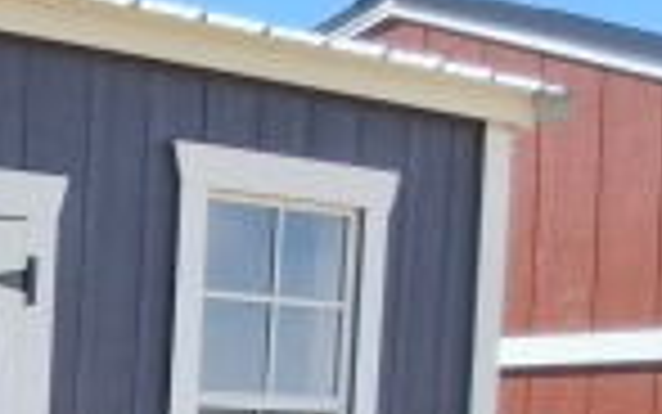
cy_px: 734
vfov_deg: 9.7
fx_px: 2328
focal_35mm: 129
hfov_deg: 13.5
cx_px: -730
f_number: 1.9
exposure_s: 1/1215
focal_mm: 2.91
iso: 32
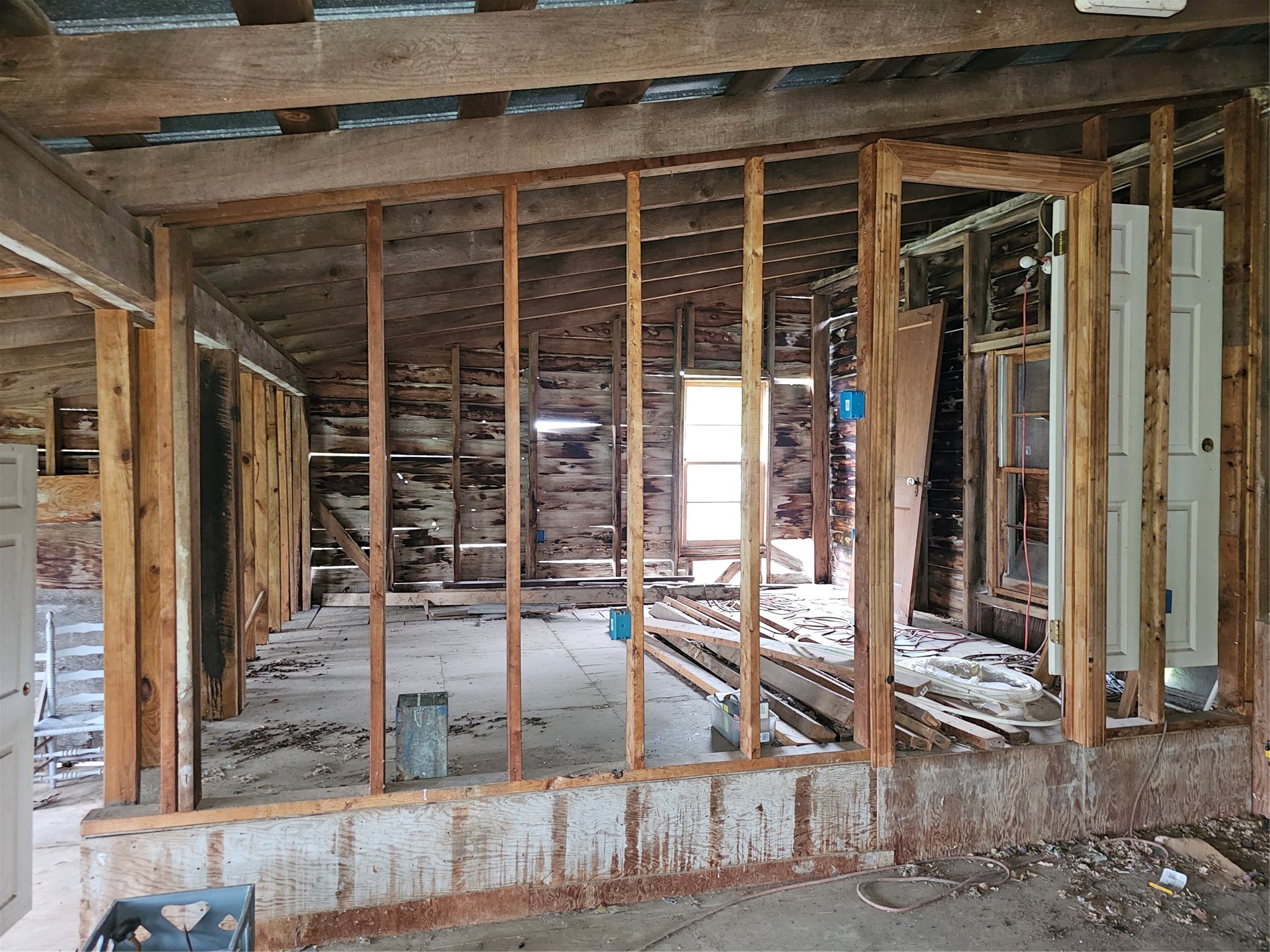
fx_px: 844
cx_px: 635
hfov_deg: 73.9
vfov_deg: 58.9
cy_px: 476
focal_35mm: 23
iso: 250
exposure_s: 1/9.99
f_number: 1.7
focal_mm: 6.3
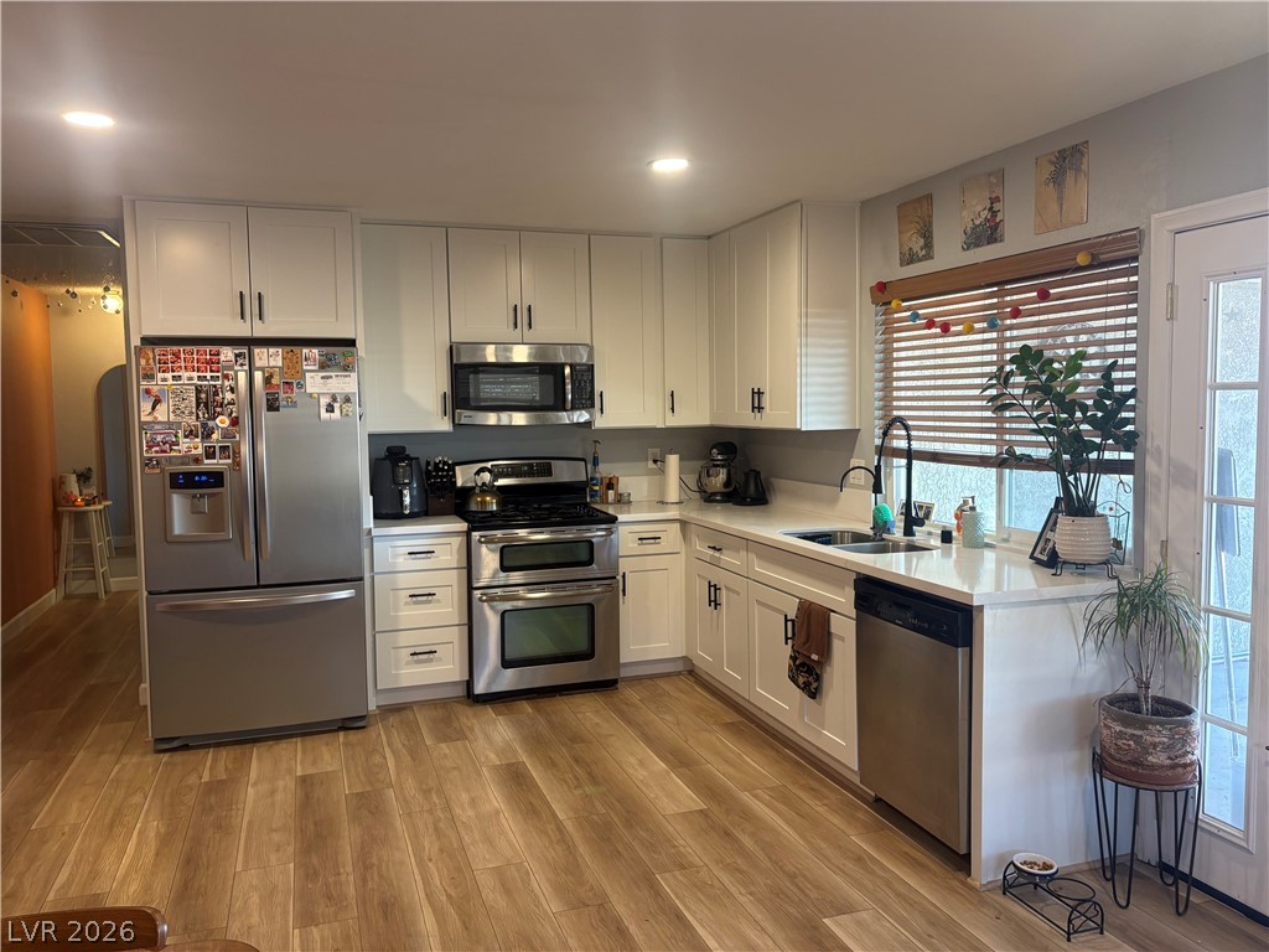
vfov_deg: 53.1
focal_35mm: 26
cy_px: 476
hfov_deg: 67.3
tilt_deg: -3.9
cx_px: 634
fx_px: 953
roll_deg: +0.4
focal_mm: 5.96
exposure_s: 1/60
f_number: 1.6
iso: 125
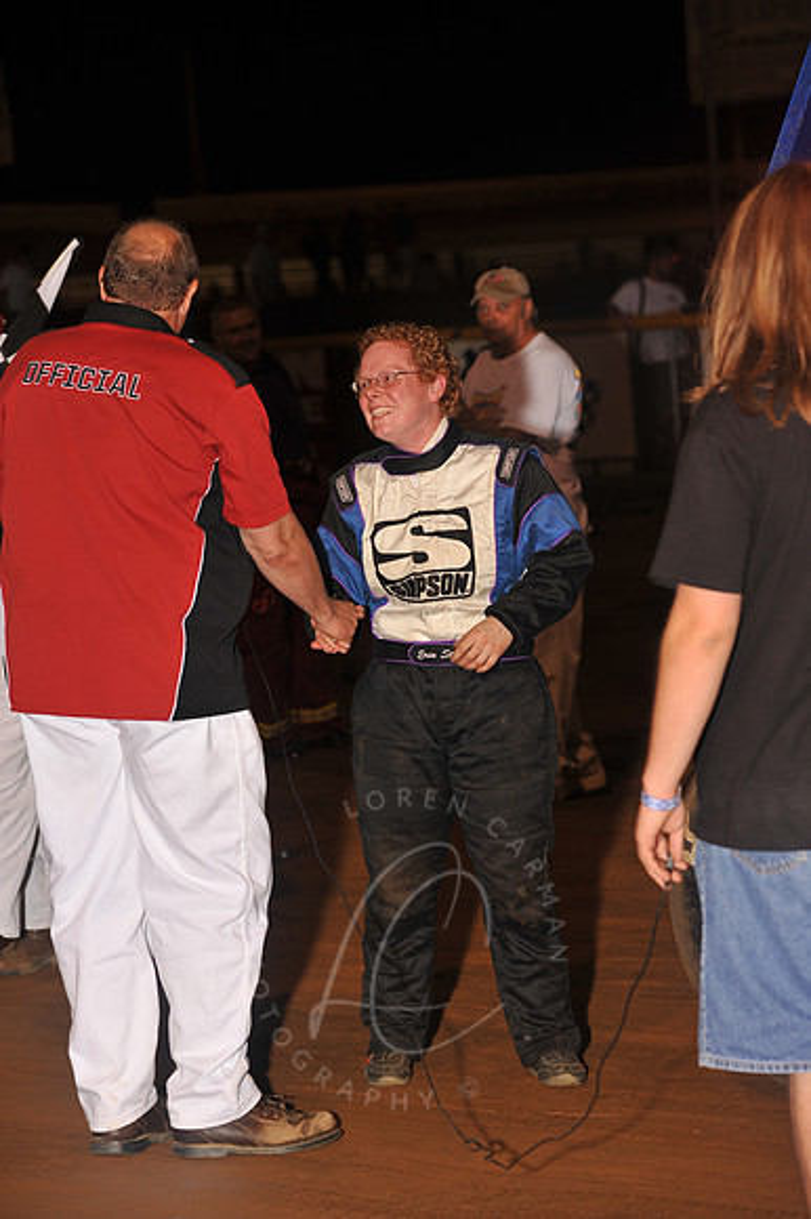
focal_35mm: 120
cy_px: 610
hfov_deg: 11.4
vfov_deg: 17.1
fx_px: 4060
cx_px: 406
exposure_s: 1/125
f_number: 5.6
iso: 500
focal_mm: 120
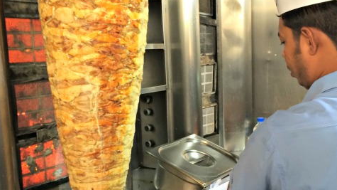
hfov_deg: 37.8
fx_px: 491
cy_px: 130
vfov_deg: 21.7
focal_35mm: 55
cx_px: 177
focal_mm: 4.12
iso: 40
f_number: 2.2
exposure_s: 1/40
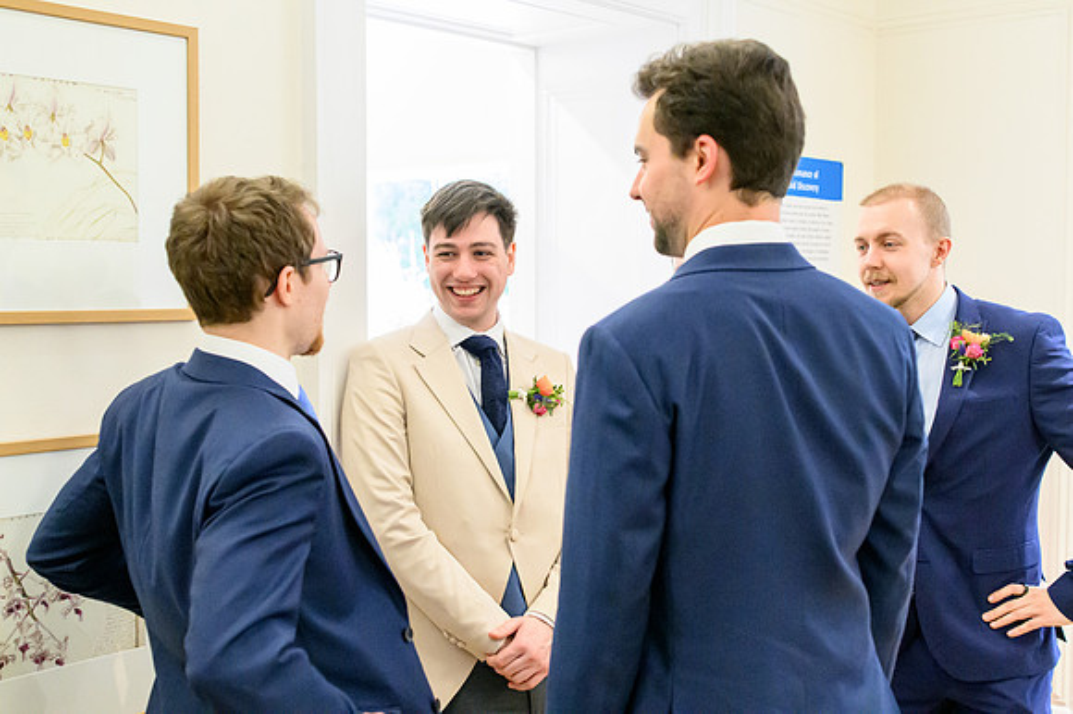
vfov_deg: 31.2
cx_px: 536
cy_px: 357
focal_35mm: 43
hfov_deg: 45.5
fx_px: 1281
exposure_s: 1/800
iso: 9000
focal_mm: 29
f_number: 3.2
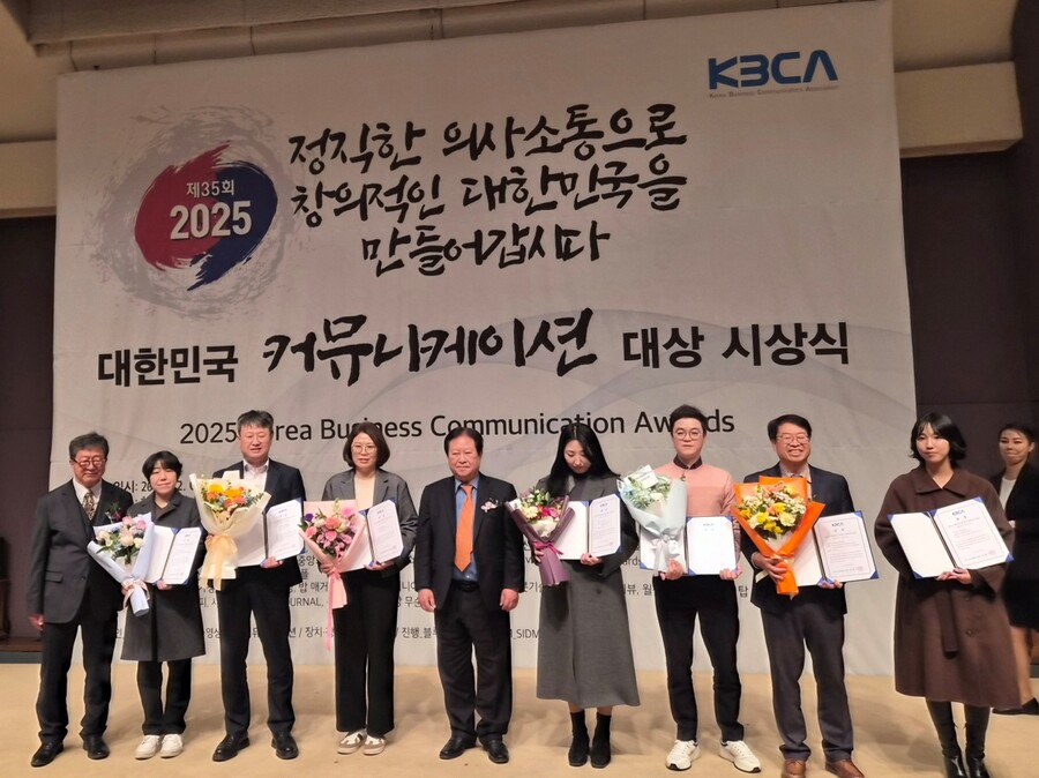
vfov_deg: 58.8
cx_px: 520
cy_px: 389
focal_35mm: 23
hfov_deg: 74.0
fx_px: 690
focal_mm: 5.4
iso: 250
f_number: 1.8
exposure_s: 1/120
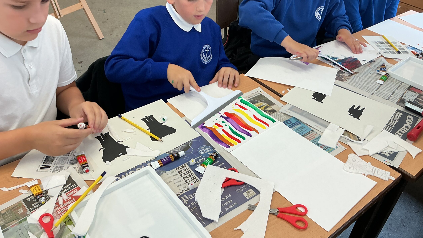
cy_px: 90
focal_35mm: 32
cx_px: 210
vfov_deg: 36.5
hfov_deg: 61.0
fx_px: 359
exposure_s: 1/60
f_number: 1.8
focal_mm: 3
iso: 40
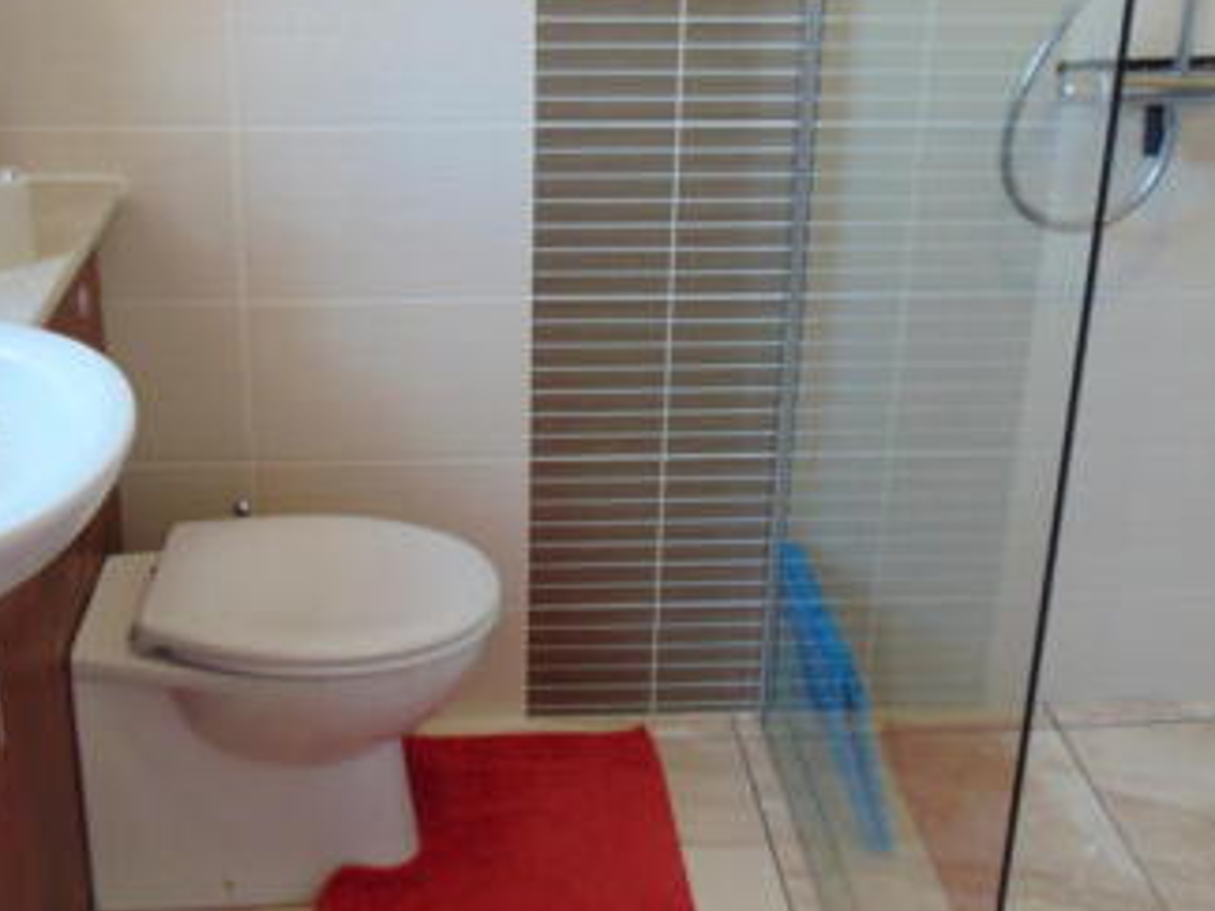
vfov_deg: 32.1
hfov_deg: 42.0
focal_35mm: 45
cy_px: 351
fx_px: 1579
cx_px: 534
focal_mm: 4.5
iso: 160
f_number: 3
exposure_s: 1/30
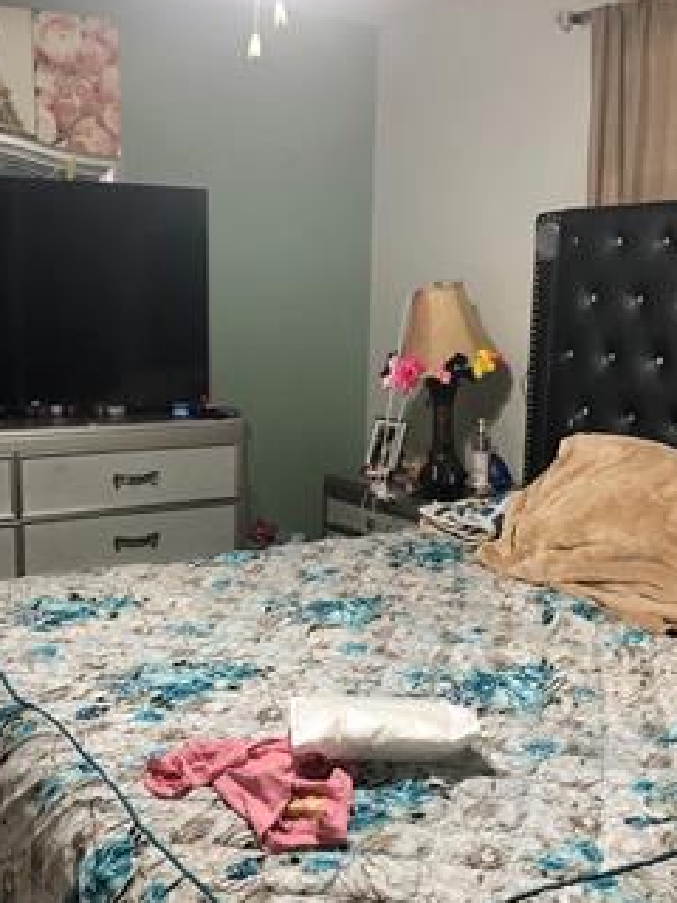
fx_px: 1095
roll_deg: -0.3
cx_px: 313
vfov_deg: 44.7
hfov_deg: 34.3
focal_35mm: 42
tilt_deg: -12.0
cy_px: 508
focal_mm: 3.99
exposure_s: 1/15
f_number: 1.8
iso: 64
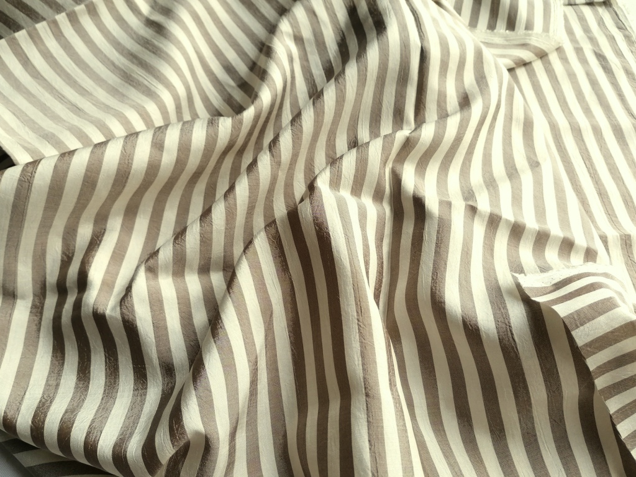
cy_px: 238
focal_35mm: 27
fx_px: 496
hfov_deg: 65.3
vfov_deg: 51.4
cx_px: 318
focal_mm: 4.75
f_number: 1.8
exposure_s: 1/100
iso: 64
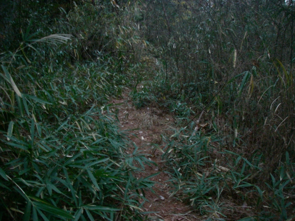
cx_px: 148
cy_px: 110
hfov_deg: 49.0
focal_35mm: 38
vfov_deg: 37.7
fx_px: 324
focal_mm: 6.3
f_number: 3.3
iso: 400
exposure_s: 1/4
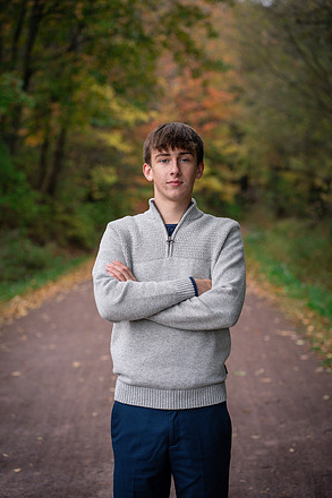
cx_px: 165
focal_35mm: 87
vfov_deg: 23.4
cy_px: 246
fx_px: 1204
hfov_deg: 15.7
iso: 640
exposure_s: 1/400
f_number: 3.5
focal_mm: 85
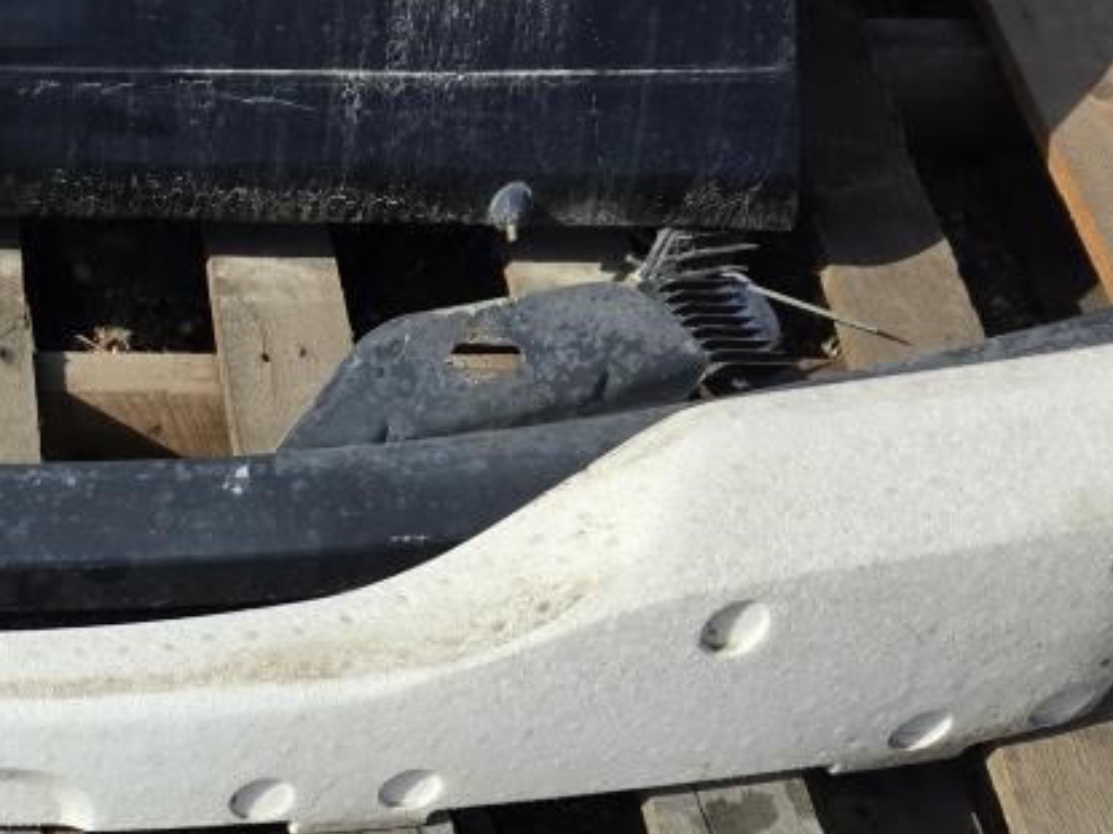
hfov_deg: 24.3
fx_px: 2282
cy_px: 1049
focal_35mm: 71
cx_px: -303
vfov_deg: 19.3
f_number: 1.8
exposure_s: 1/1728
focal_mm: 5.4
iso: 25
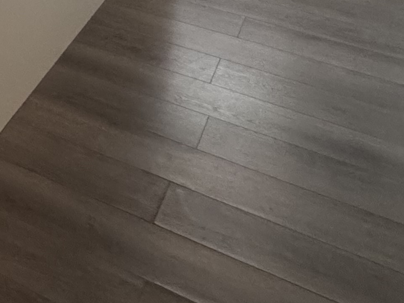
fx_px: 689
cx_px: 13
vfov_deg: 19.0
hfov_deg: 30.7
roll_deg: +0.3
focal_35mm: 59
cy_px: -242
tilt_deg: -10.4
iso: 320
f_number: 2.2
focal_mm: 2.22
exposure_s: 1/63
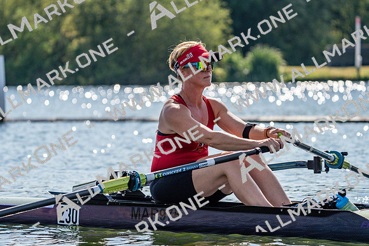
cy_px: 123
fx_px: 2050
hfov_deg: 10.3
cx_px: 184
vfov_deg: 6.9
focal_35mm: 200
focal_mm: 200
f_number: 5.6
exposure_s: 1/1600
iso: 100
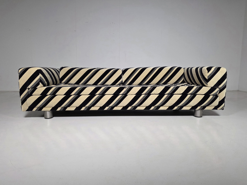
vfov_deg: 58.9
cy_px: 92
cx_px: 124
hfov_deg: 73.9
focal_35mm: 23
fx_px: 164
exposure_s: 1/101
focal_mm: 6.3
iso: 320
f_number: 1.7
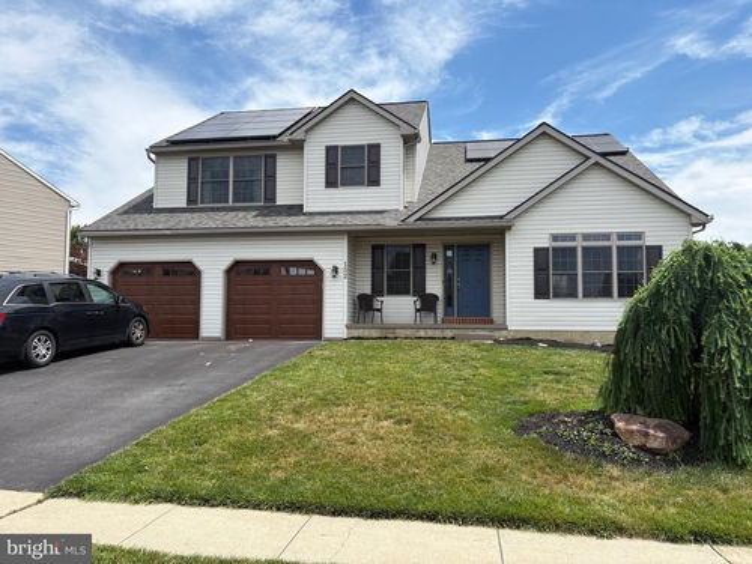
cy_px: 282
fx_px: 565
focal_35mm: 26
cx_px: 376
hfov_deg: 67.3
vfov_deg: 53.1
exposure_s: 1/2985
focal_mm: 5.96
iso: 50
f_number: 1.6
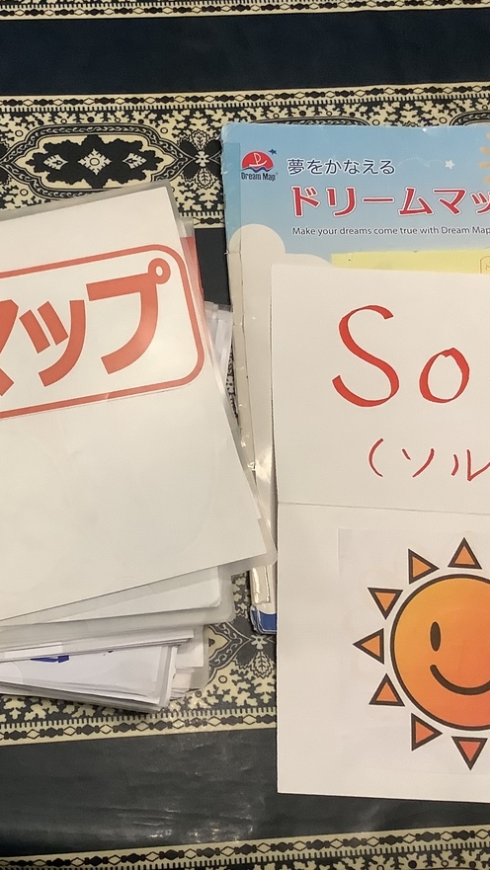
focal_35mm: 46
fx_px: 1062
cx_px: 87
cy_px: 430
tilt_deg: -73.7
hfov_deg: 25.5
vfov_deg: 44.6
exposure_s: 1/50
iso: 125
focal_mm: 3.3
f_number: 2.4
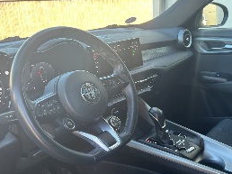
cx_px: 149
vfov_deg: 34.3
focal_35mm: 42
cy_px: 95
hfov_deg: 44.4
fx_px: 281
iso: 50
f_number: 1.5
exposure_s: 1/121
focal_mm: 5.7
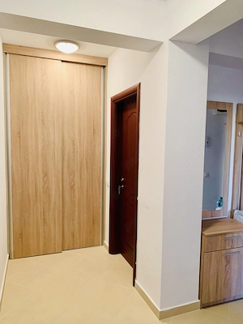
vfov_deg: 67.3
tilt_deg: -4.5
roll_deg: -1.9
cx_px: 122
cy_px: 162
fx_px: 243
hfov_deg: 53.1
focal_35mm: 26
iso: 160
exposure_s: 1/50
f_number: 1.8
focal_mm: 4.25
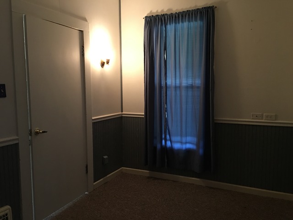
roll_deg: +0.0
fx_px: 245
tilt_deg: -4.7
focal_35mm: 29
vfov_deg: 48.2
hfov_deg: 61.7
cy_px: 110
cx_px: 146
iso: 100
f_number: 2.2
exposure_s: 1/15
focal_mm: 4.15
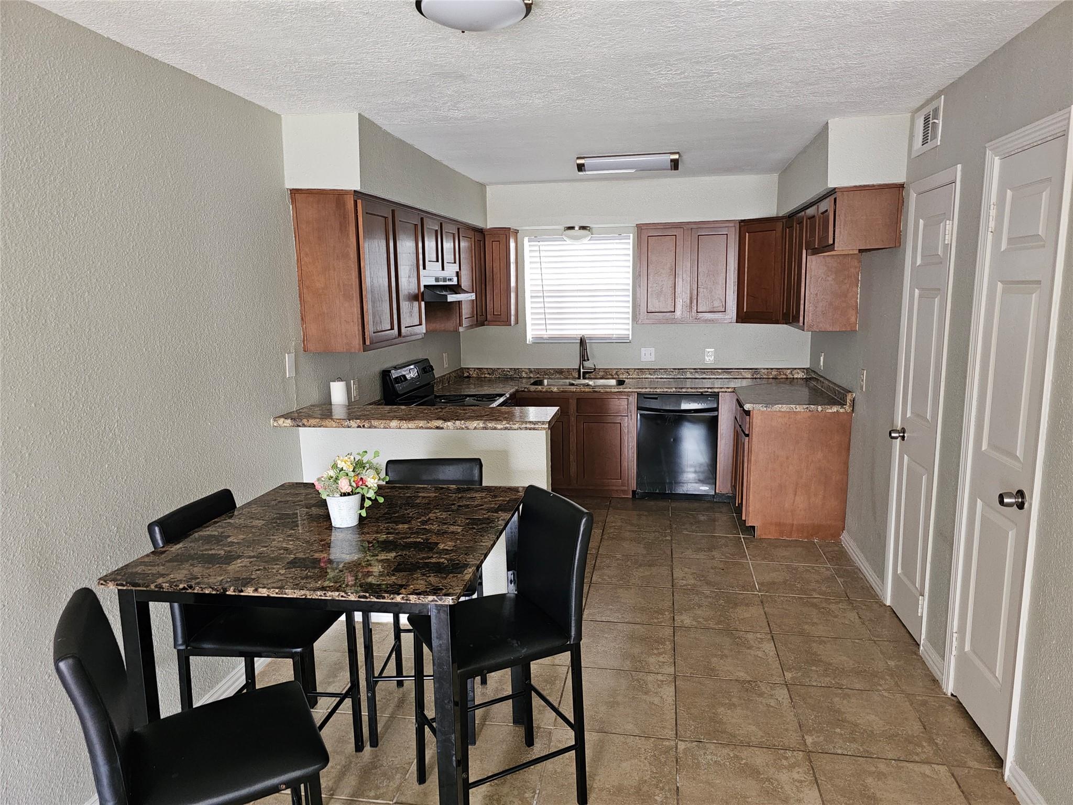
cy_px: 402
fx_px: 713
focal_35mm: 23
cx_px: 536
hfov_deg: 73.9
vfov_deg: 58.9
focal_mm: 6.3
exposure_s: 1/24
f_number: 1.7
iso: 125
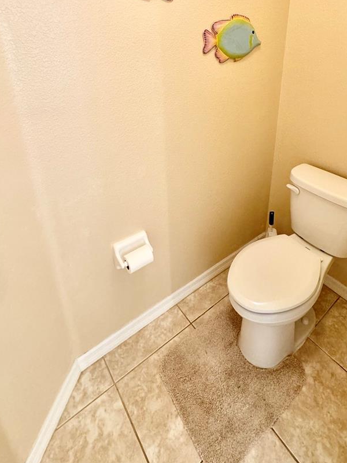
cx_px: 200
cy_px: 128
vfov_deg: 74.6
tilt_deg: -20.3
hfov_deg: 63.1
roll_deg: +0.0
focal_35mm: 21
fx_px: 281
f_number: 2.2
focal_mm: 2.22
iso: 320
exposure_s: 1/60
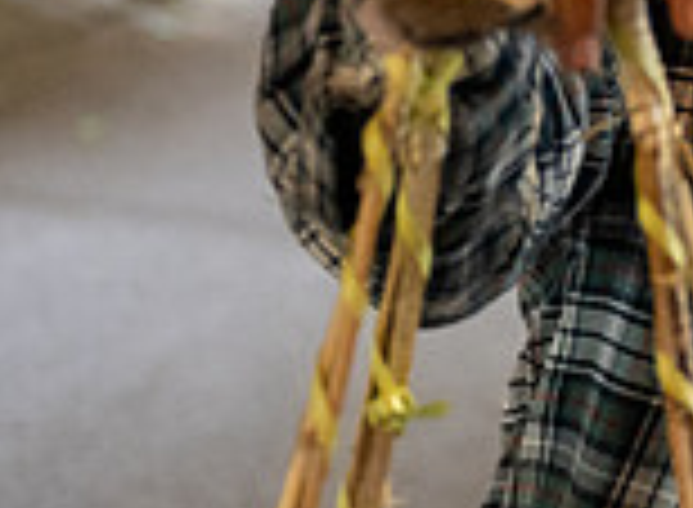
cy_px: -101
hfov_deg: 9.1
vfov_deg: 7.0
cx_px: 1260
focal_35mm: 208
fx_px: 4132
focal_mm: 46
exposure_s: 1/100
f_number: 2.8
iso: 3200
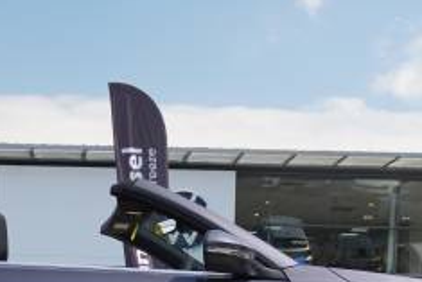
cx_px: 79
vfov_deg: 11.4
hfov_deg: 17.1
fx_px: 1388
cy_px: 339
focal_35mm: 118
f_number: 5.6
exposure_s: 1/320
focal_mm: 29
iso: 200
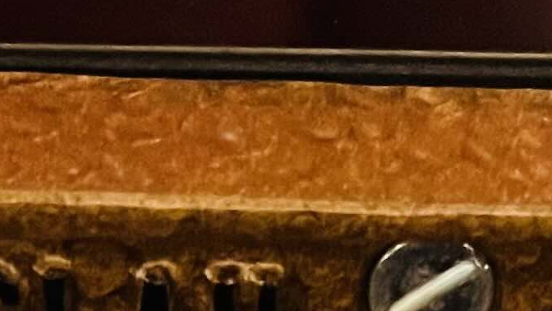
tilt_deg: -46.3
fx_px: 2488
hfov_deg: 12.7
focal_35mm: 170
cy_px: 1030
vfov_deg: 6.4
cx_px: 233
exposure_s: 1/25
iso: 640
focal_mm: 5.1
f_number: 1.6
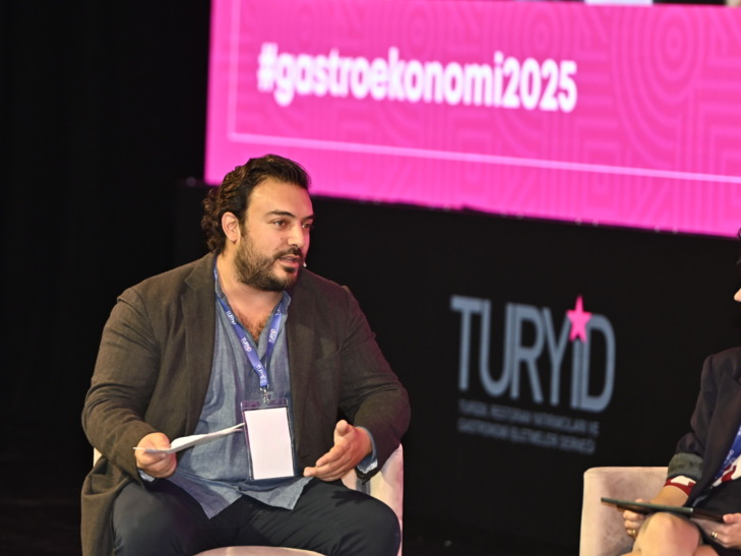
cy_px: 307
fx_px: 5781
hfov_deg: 7.3
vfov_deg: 5.5
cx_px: 277
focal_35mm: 270
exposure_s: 1/160
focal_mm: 200
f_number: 4
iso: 1000
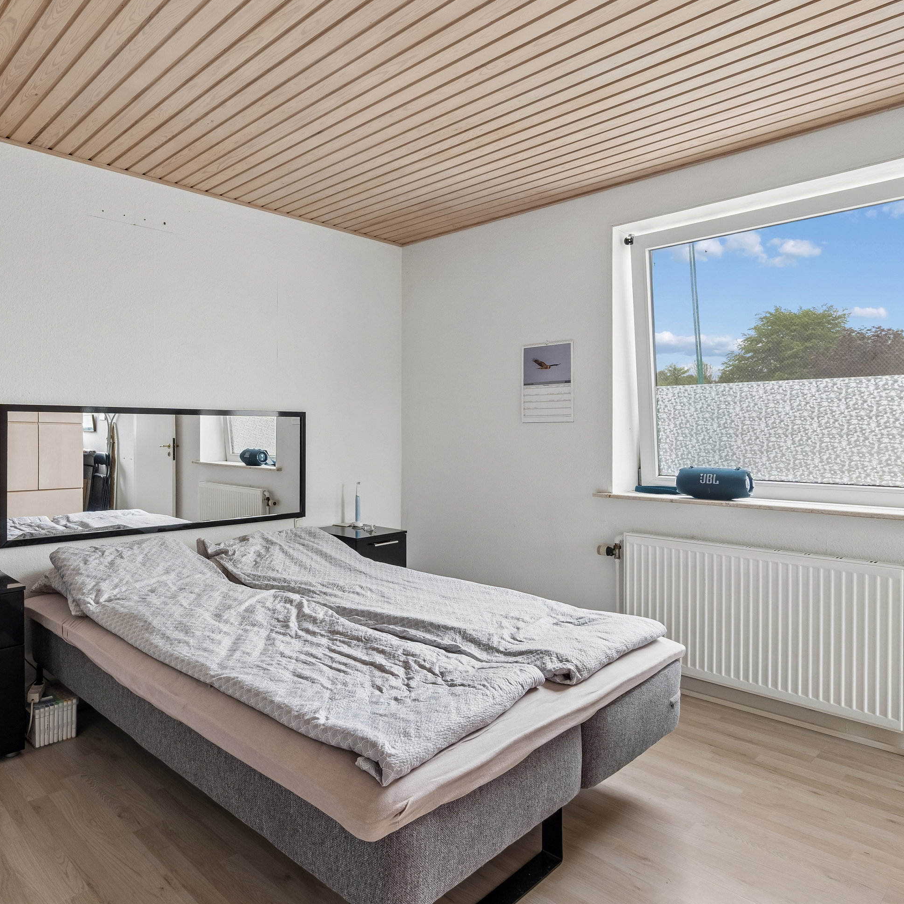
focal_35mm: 22
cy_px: 462
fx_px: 640
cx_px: 300
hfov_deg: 68.5
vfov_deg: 70.5
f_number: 8
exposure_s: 1/4
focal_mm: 11
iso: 200
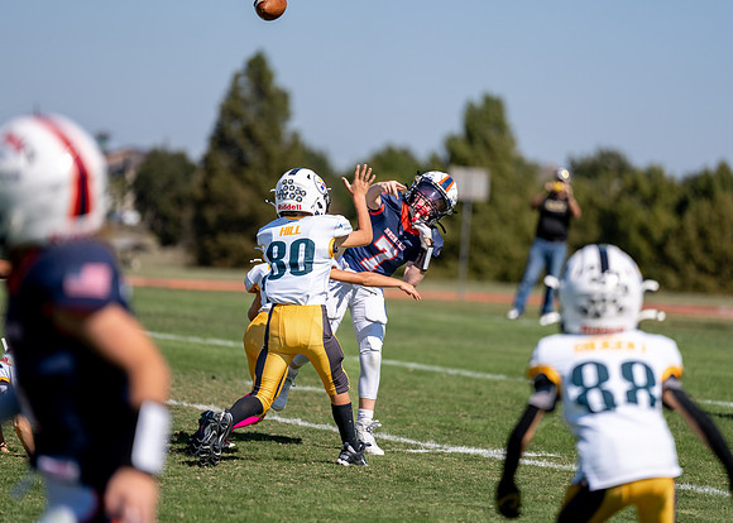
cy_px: 261
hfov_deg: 9.4
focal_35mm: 213
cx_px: 370
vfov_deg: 6.7
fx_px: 4437
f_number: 2.8
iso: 100
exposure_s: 1/3200
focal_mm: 200
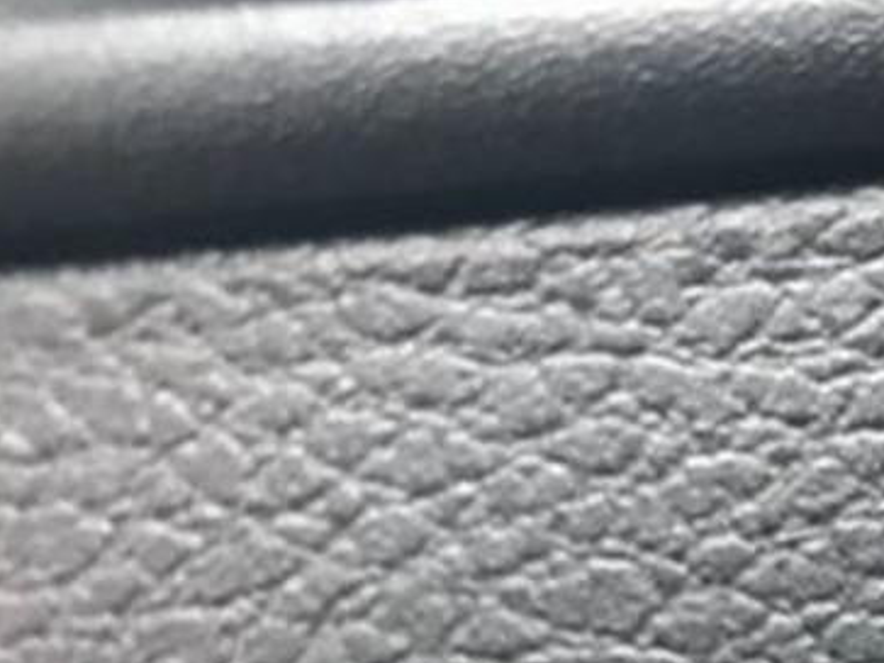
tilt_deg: -10.3
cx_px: 1067
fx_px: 2017
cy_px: 892
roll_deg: +5.8
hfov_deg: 22.7
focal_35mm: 79
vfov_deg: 17.4
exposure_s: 1/15
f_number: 1.8
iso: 80
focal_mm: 3.99
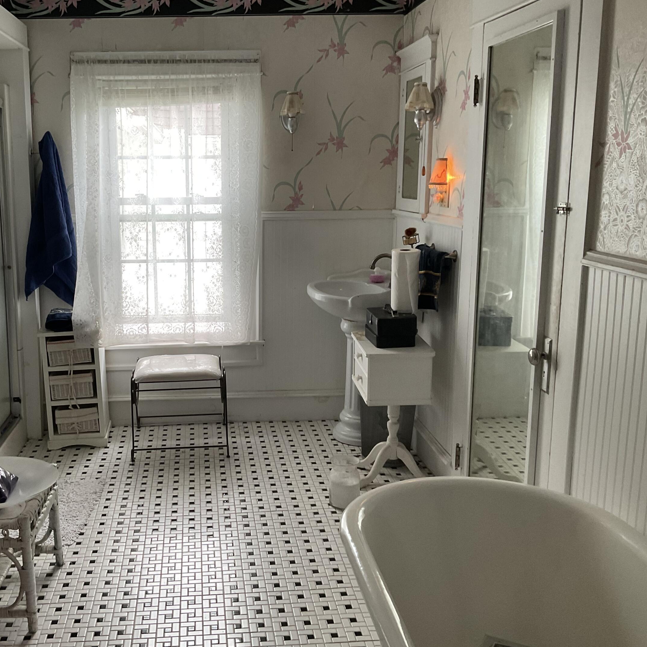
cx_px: 221
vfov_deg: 46.0
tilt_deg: -10.4
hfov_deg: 45.4
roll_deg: +0.7
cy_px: 311
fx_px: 761
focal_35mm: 36
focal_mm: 3
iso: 64
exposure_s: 1/60
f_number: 1.8
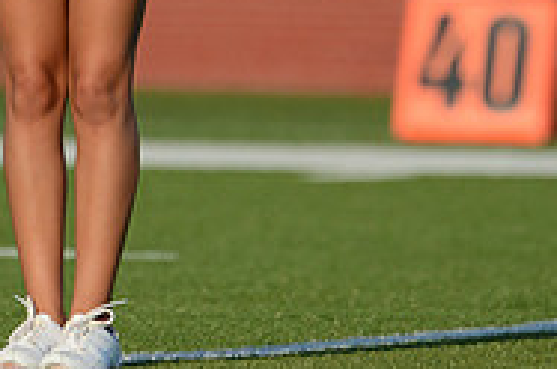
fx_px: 26412
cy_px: -137
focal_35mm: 1710
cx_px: 161
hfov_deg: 1.2
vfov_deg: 0.8
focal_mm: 550
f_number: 4
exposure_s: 1/8000
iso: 800
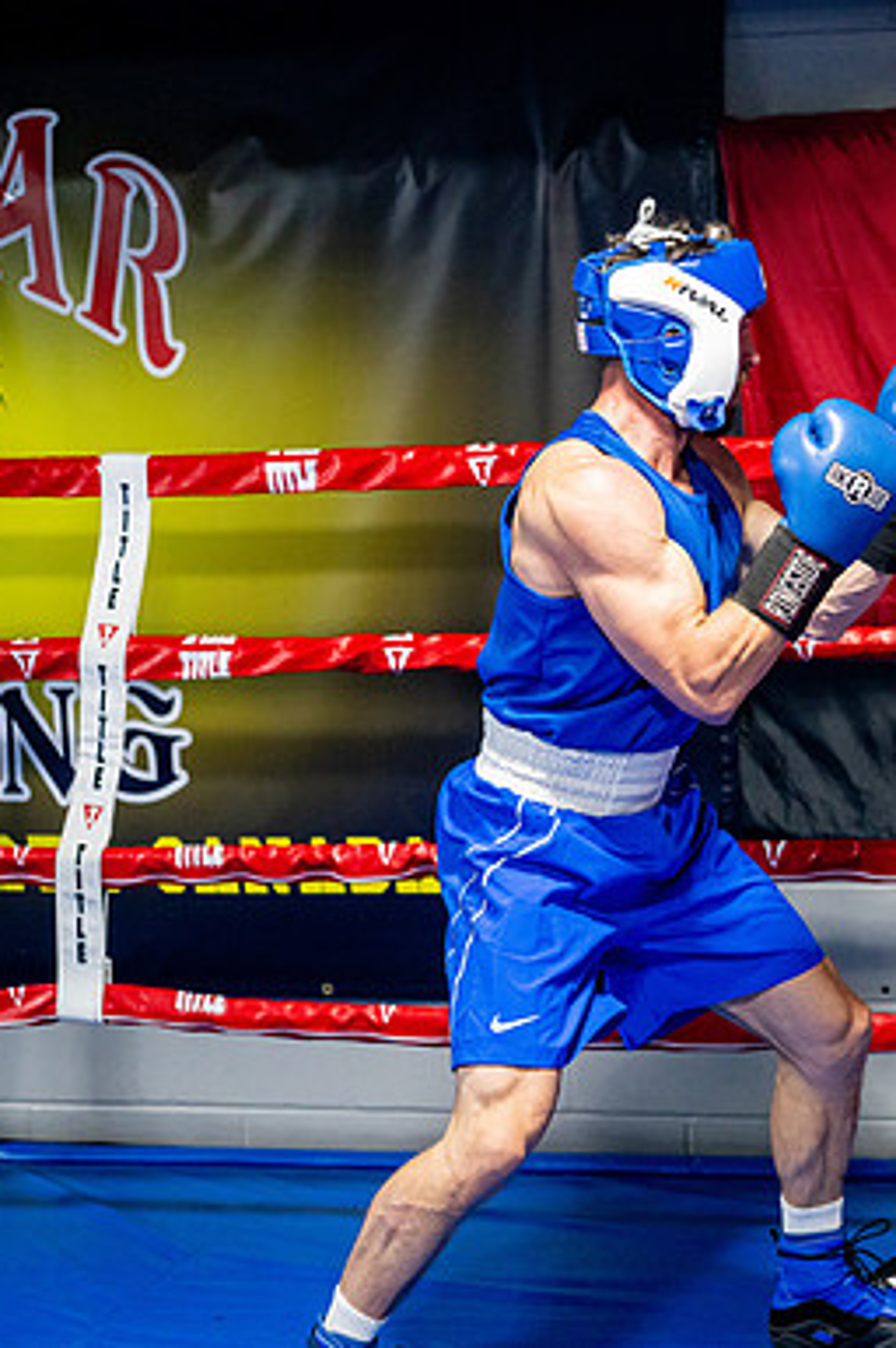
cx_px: 962
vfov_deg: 22.2
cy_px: 674
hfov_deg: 14.5
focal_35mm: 92
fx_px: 3441
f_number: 2
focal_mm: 61
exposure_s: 1/1000
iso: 5000
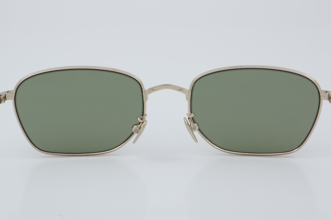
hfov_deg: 24.6
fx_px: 758
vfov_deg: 16.6
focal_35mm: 82
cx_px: 166
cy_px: 110
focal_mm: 55
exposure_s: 1/4
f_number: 32
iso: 100
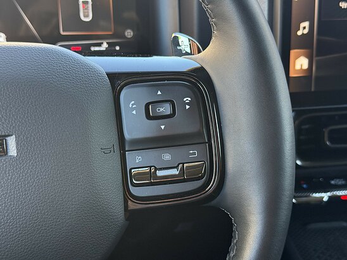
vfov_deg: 30.2
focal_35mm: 48
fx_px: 481
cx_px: 174
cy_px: 130
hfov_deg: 39.7
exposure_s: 1/94
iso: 125
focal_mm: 6.76
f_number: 1.78
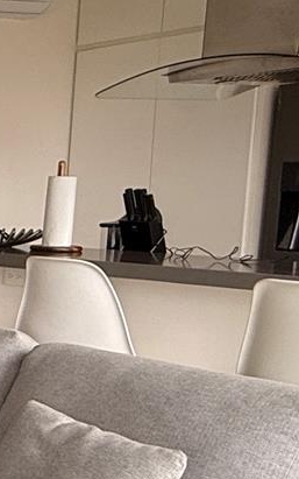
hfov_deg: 12.0
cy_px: 316
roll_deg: -0.4
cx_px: -519
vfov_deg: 27.7
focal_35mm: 74
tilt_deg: -7.0
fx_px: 964
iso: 64
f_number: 2.2
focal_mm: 2.22
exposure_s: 1/99
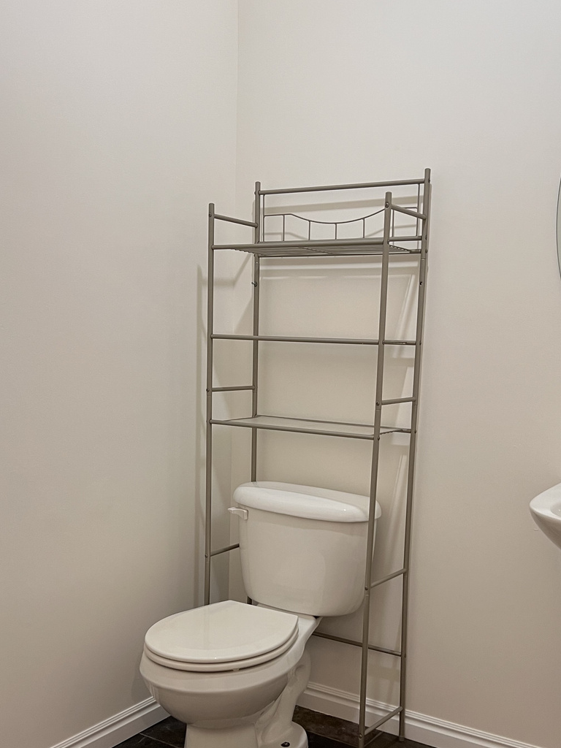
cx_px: 323
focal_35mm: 39
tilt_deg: -7.2
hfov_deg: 36.7
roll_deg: -1.9
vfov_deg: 47.5
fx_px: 843
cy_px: 457
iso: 80
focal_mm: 5.7
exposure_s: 1/60
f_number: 1.5
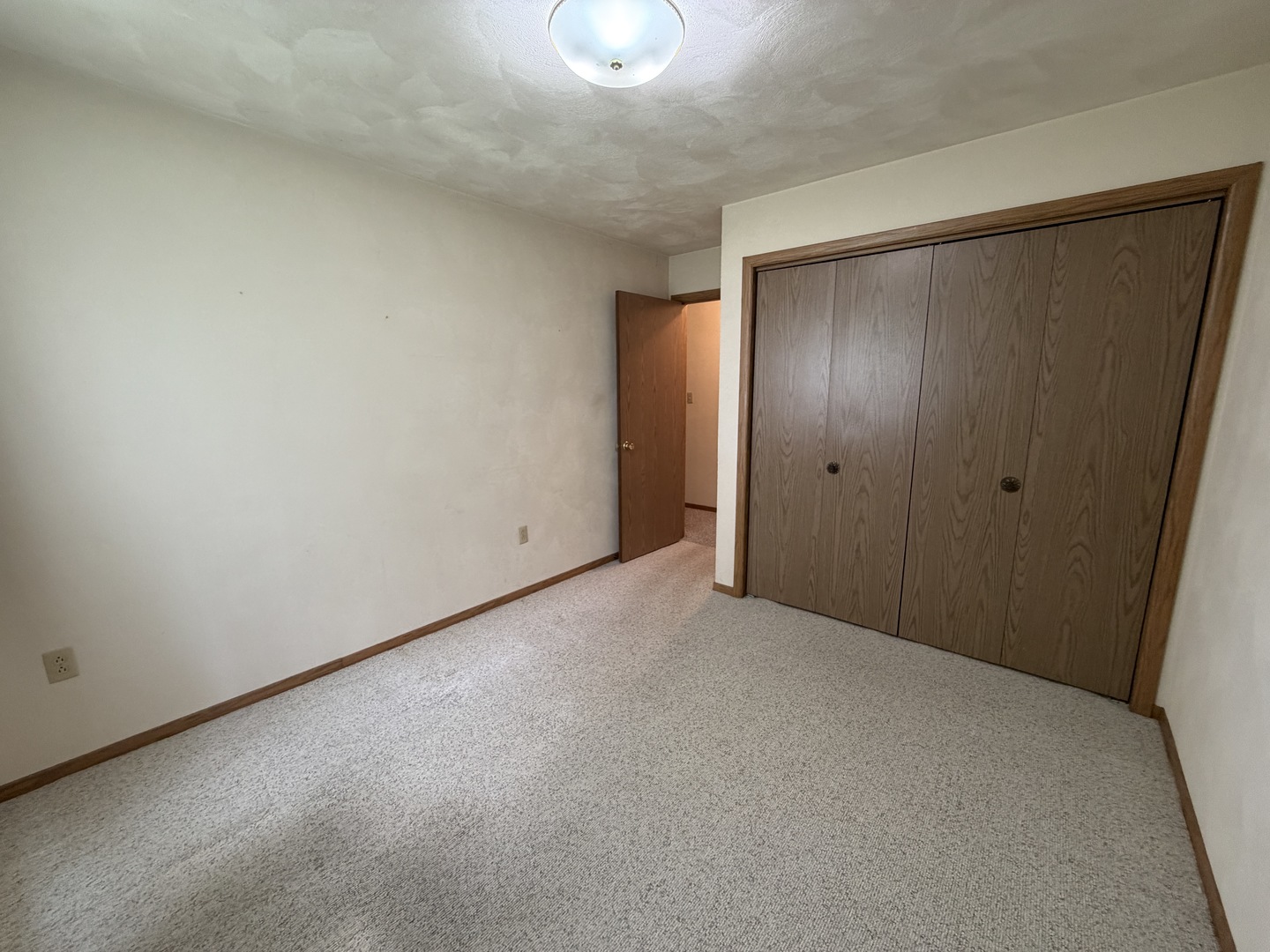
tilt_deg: -11.1
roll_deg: +1.5
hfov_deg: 102.1
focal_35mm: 14
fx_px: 514
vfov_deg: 85.7
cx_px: 635
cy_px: 476
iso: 200
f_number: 2.2
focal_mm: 2.22
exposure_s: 1/60
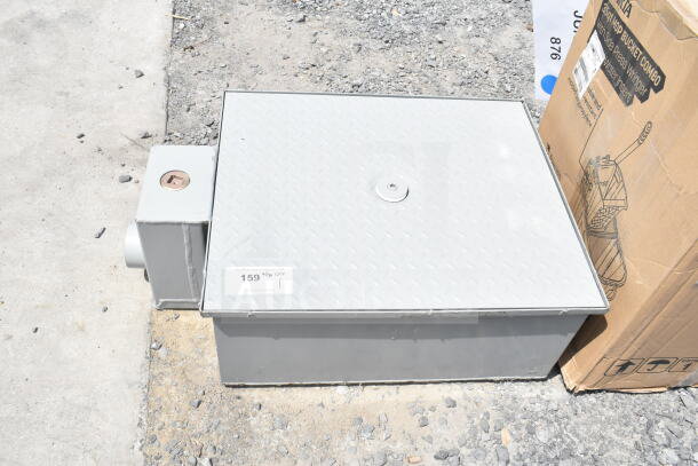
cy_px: 233
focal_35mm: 32
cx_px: 349
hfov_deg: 59.5
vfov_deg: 41.7
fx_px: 611
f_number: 16
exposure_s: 1/1000
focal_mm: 21
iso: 1600
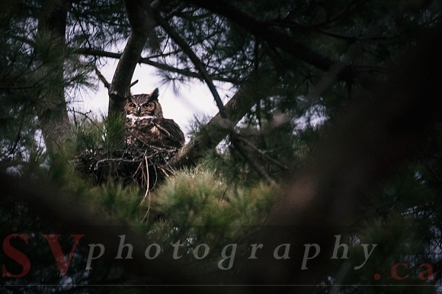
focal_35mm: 863
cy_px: 187
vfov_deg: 1.6
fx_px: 10588
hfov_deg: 2.4
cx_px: 224
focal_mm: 400
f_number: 4
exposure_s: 1/10
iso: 4000
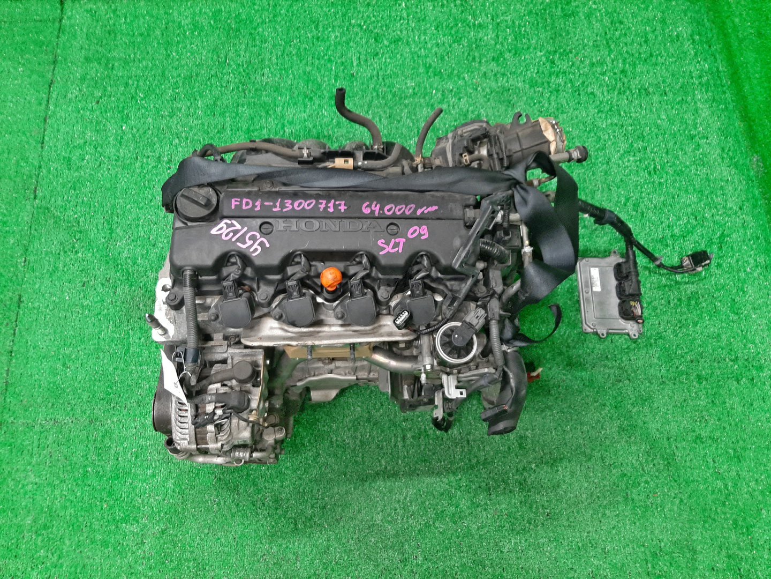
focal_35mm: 26
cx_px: 386
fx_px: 579
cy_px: 290
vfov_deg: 53.1
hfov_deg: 67.3
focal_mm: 3.93
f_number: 1.7
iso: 155
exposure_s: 1/50
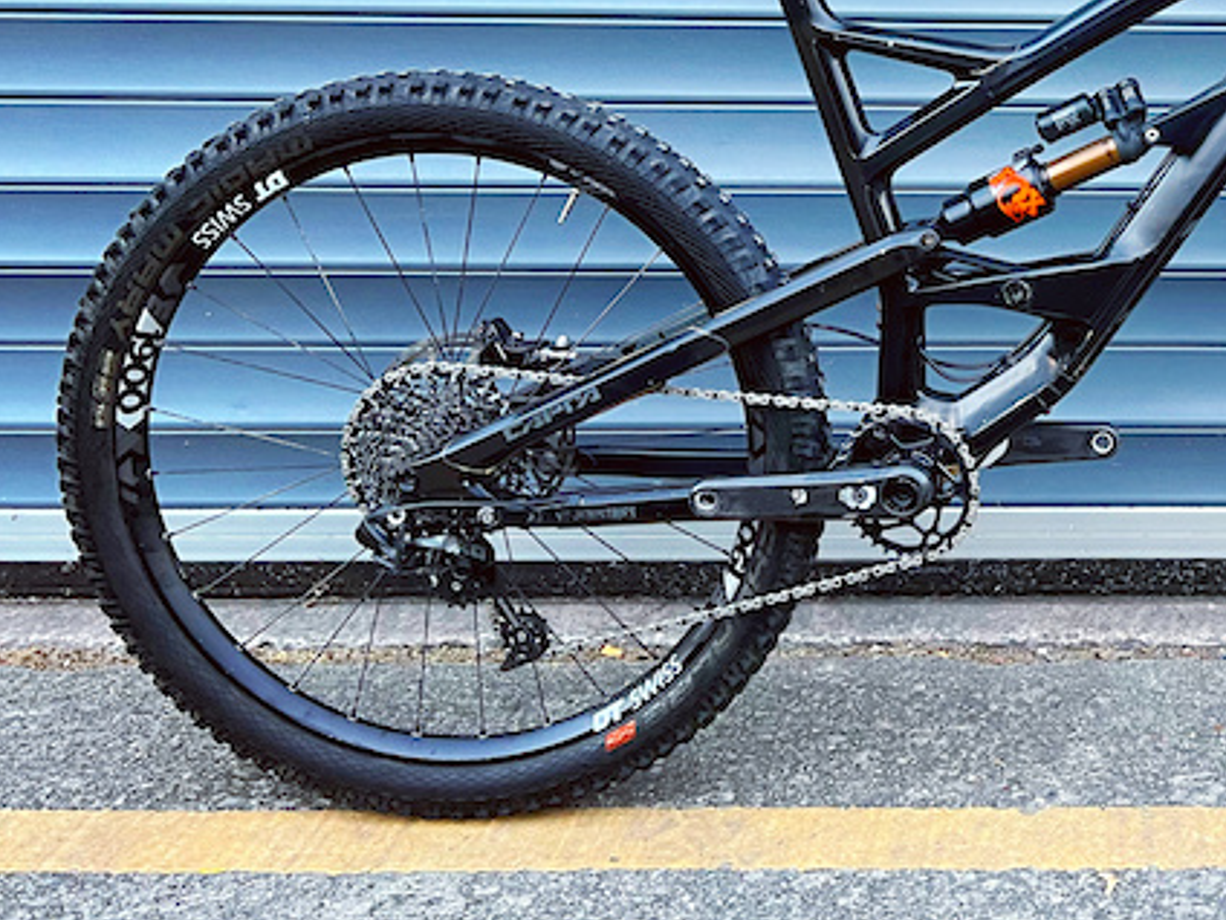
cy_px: 116
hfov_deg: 36.4
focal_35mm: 49
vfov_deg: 28.7
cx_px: 1110
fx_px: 1735
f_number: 1.5
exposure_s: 1/60
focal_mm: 5.7
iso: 160
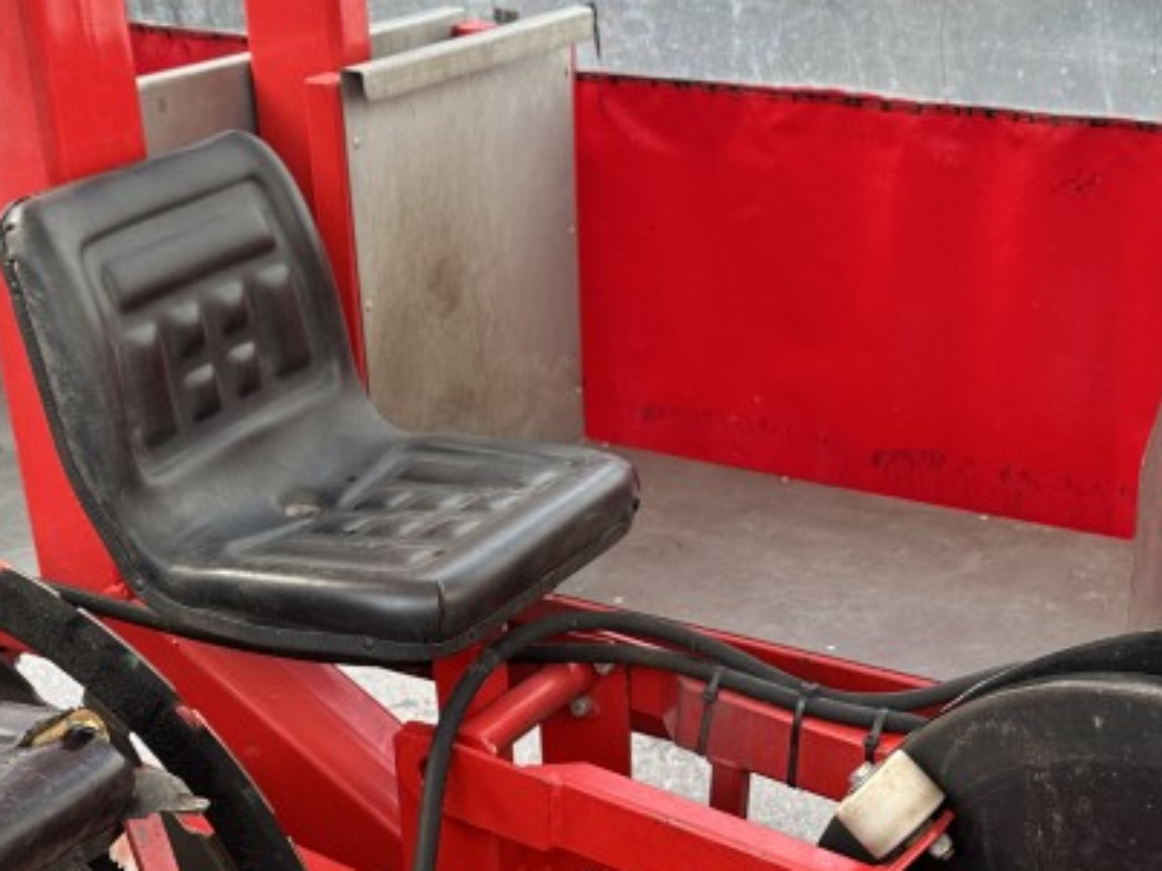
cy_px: 773
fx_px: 2047
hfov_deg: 31.7
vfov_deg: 23.4
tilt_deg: -29.8
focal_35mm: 61
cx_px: 655
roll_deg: +4.0
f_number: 1.78
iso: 80
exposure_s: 1/269
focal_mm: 6.86
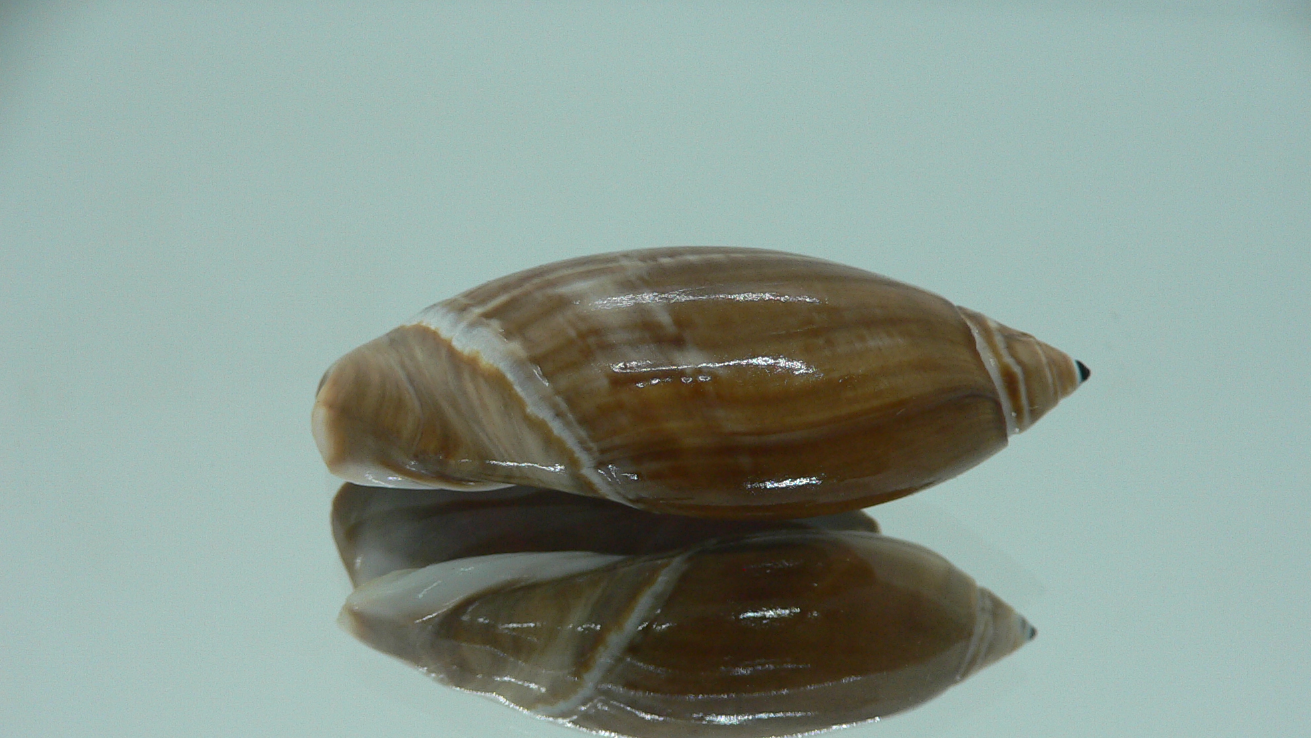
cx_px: 669
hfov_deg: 51.6
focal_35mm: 39
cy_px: 470
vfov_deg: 30.3
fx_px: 1356
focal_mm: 4.6
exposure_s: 1/60
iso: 100
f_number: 2.8
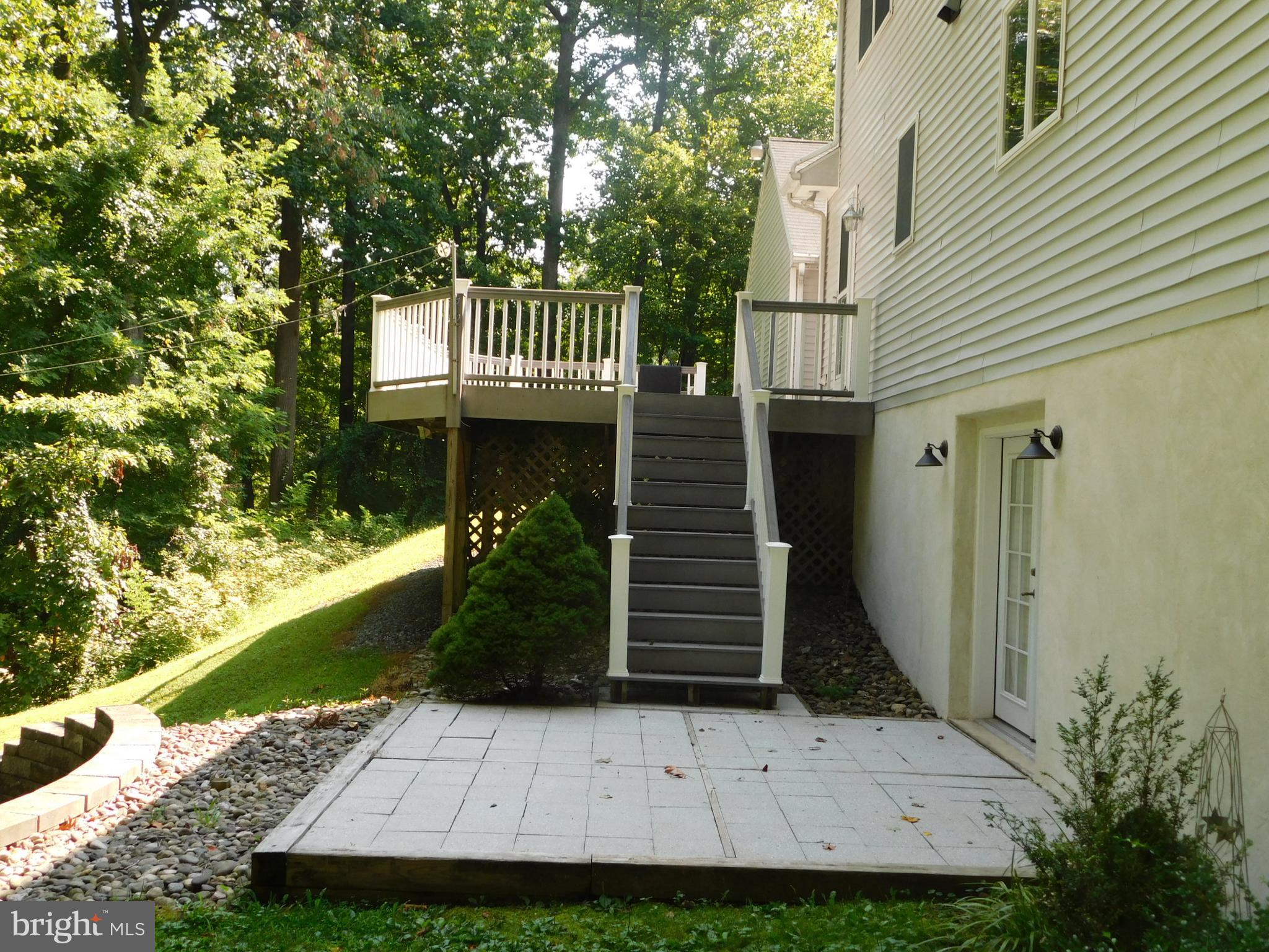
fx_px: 1320
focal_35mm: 36
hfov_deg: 51.4
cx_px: 634
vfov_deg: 39.7
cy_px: 476
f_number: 3.5
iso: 125
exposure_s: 1/160
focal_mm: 6.3
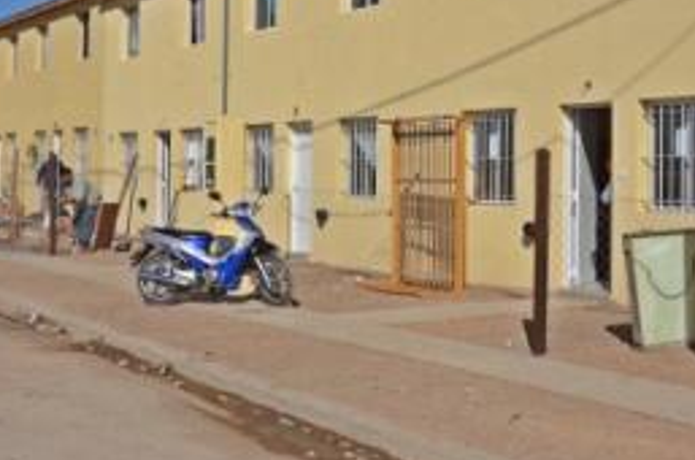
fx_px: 1057
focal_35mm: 55
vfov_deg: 24.4
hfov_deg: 36.4
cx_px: 357
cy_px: 142
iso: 800
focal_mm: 21
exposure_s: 1/1000
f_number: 16
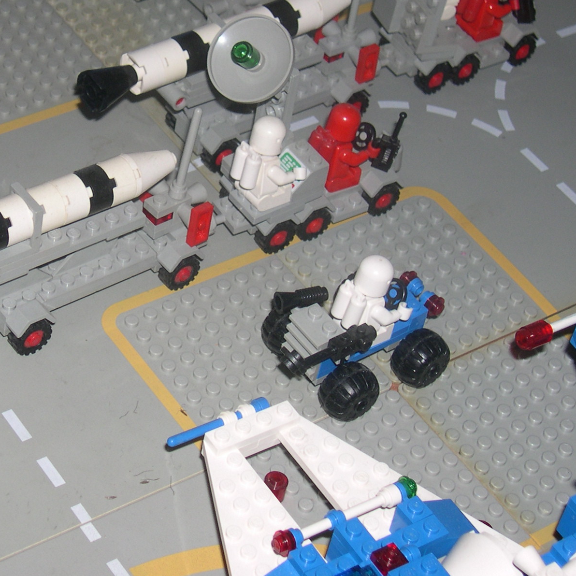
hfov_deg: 17.9
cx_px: 106
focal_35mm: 96
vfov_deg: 18.1
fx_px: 1807
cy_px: 194
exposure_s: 1/60
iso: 100
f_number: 3.4
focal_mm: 12.2
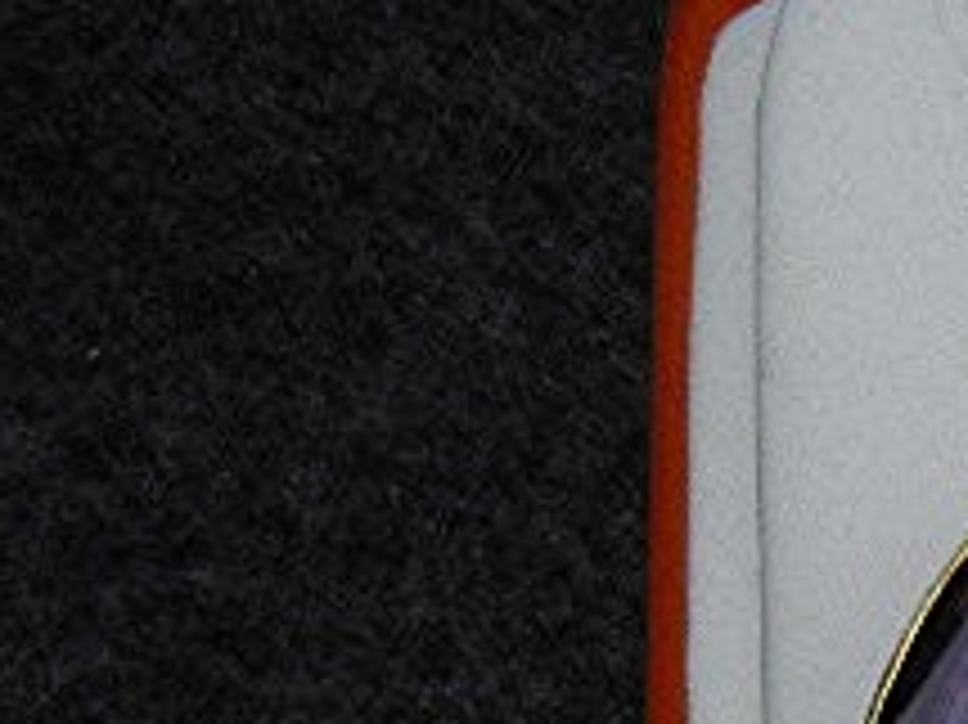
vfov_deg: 8.4
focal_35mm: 176
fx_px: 4919
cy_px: 755
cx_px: 1360
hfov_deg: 10.9
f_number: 8
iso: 800
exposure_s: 1/30
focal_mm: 10.6
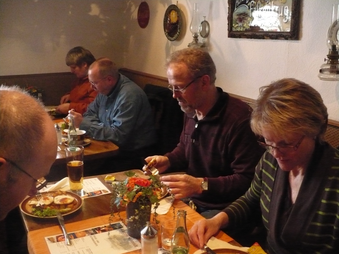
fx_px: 362
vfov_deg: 38.7
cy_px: 127
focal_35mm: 37
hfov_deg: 50.1
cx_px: 170
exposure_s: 1/20
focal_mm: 6.1
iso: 800
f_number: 2.8
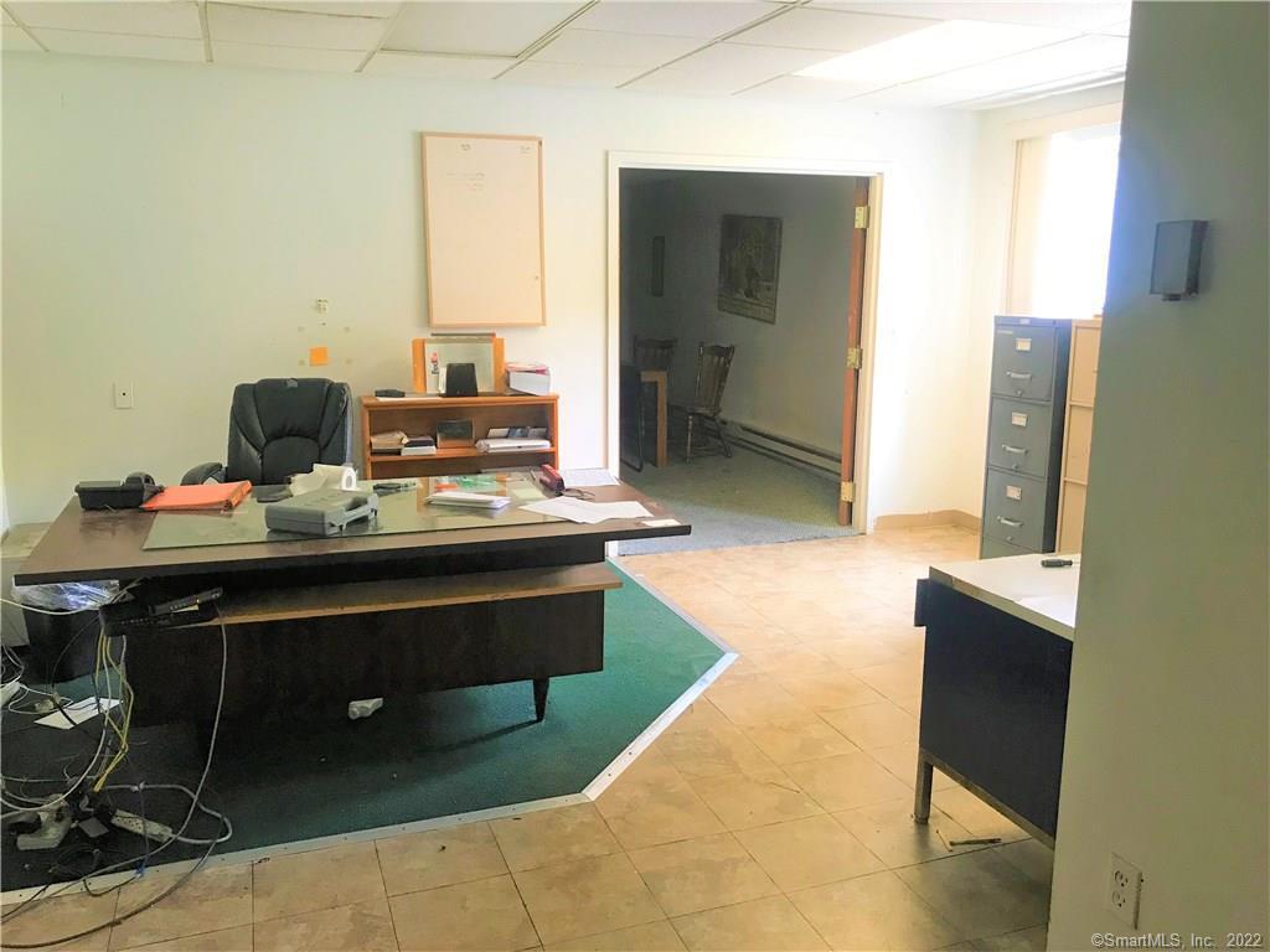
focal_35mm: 28
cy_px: 476
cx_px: 635
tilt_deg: -11.1
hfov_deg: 63.4
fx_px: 1027
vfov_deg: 49.7
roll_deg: +0.1
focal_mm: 3.99
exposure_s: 1/20
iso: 40
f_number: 1.8
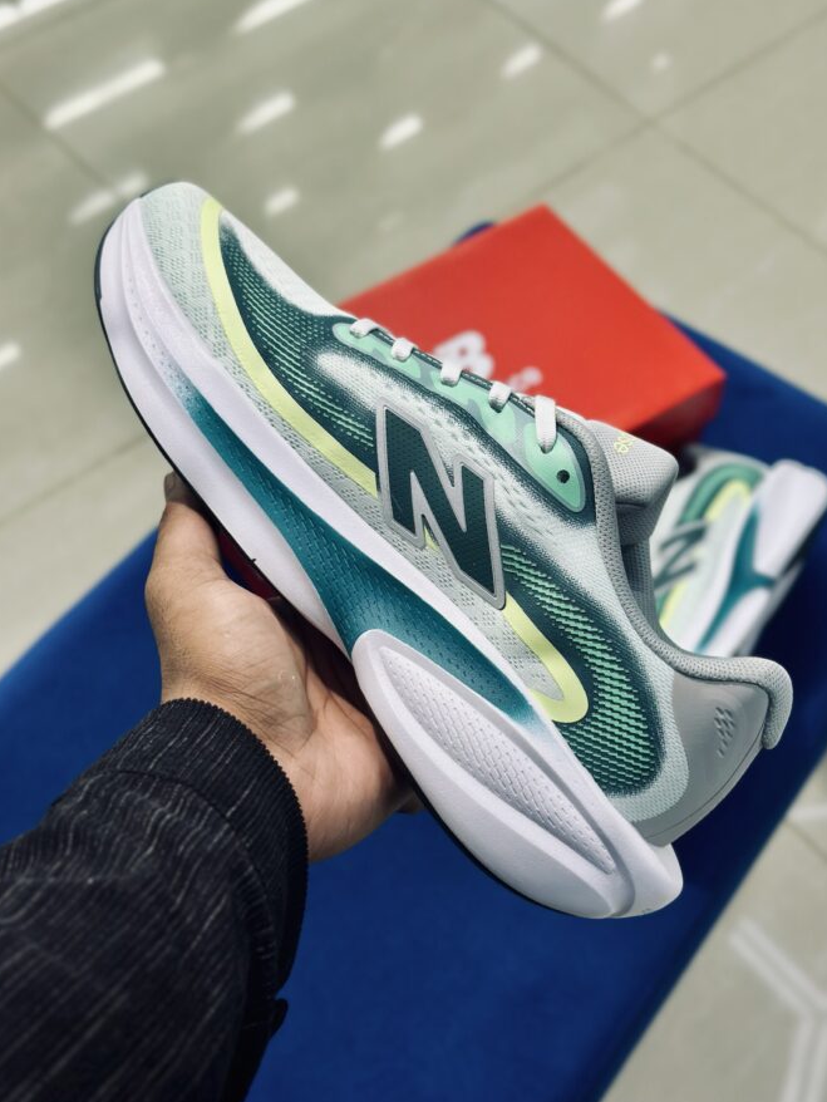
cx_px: 430
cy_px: 532
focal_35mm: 51
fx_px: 1624
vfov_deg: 37.5
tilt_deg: -54.5
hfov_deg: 28.6
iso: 80
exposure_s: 1/213
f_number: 1.78
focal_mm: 6.86
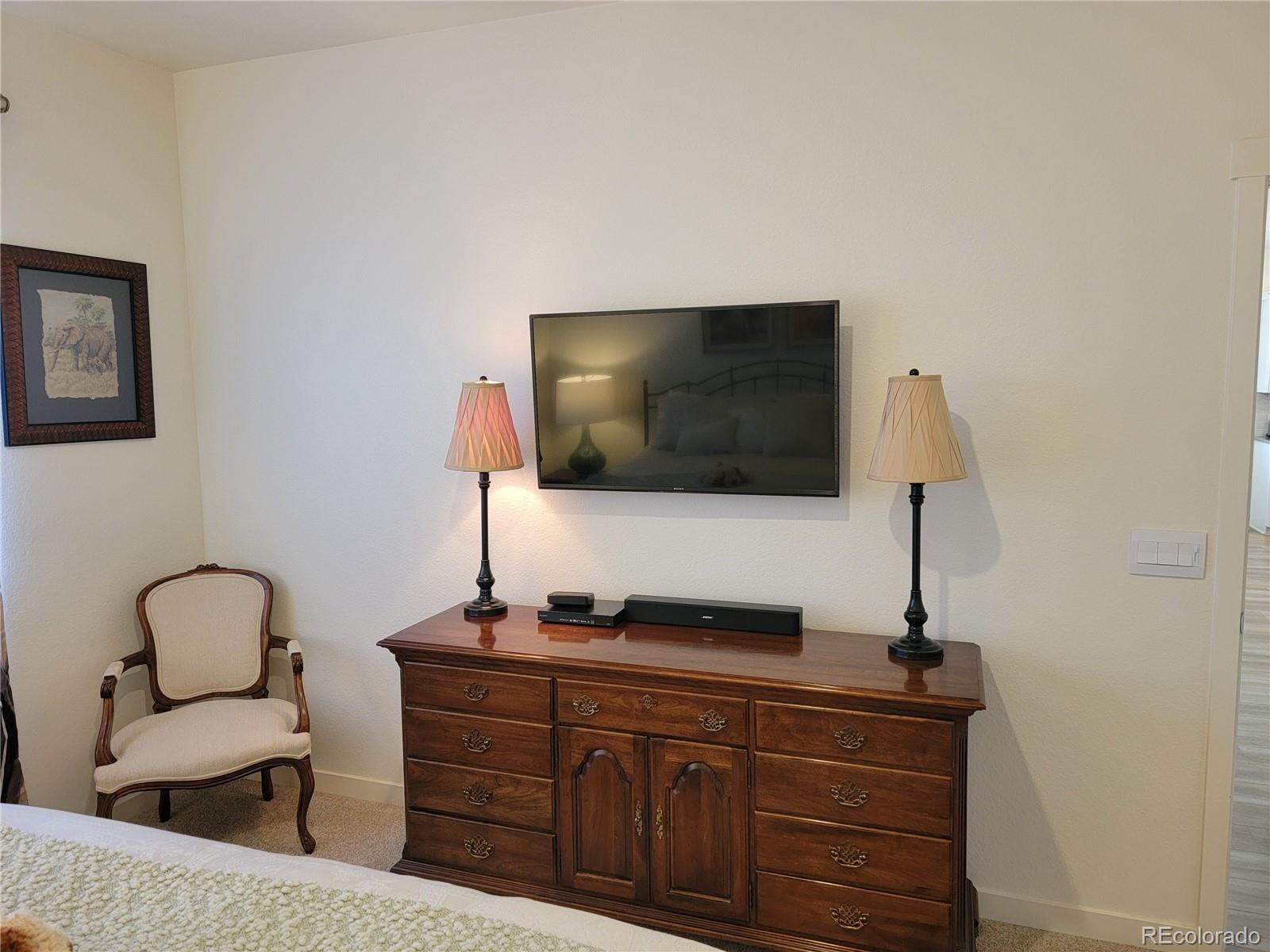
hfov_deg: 71.6
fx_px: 881
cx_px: 635
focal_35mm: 24
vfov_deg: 56.8
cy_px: 476
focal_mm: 6.7
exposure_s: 1/60
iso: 200
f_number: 1.8
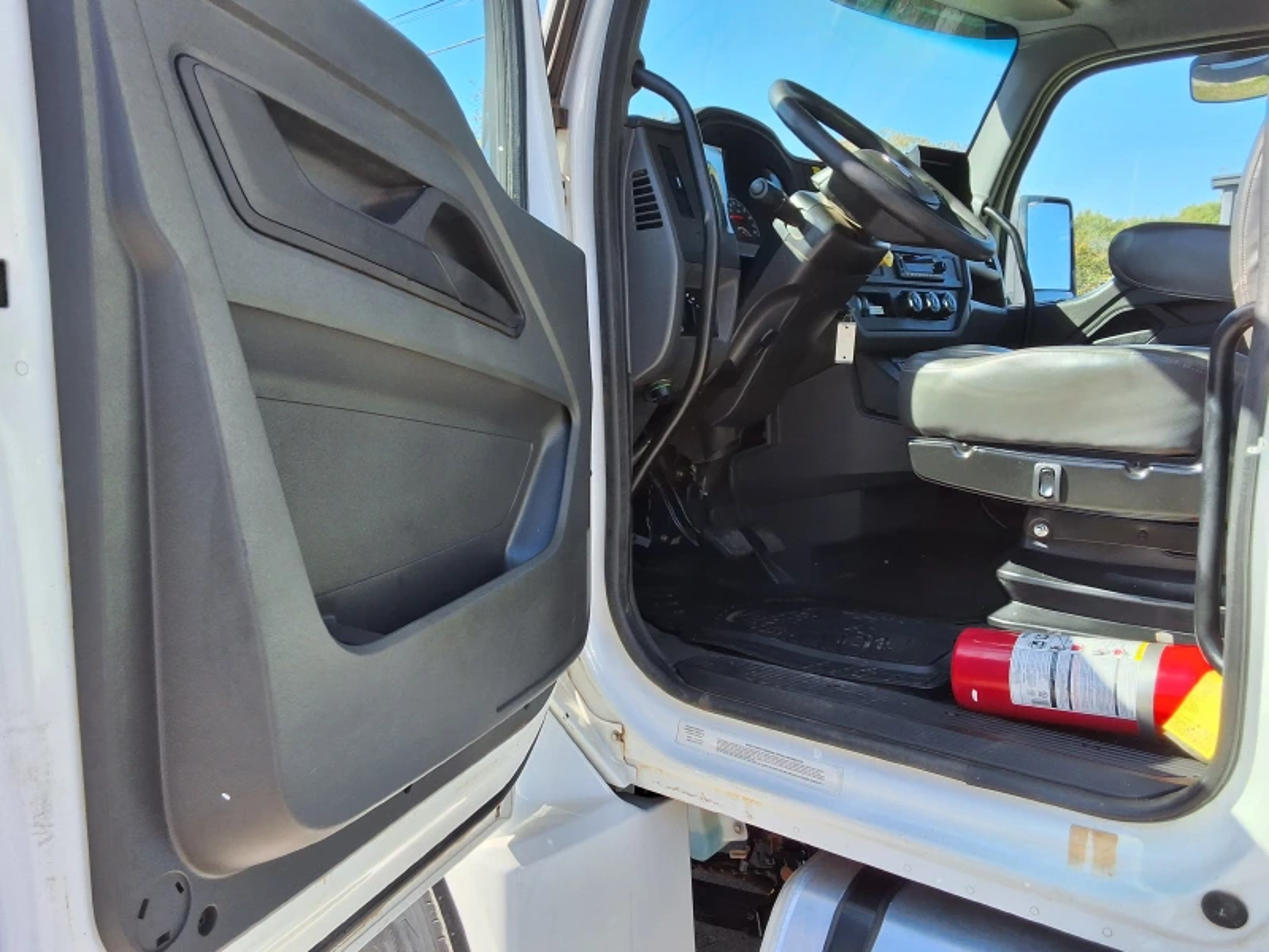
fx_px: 1026
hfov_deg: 63.4
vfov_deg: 49.7
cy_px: 476
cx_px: 634
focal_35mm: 28
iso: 32
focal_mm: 2.91
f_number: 1.9
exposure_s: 1/354
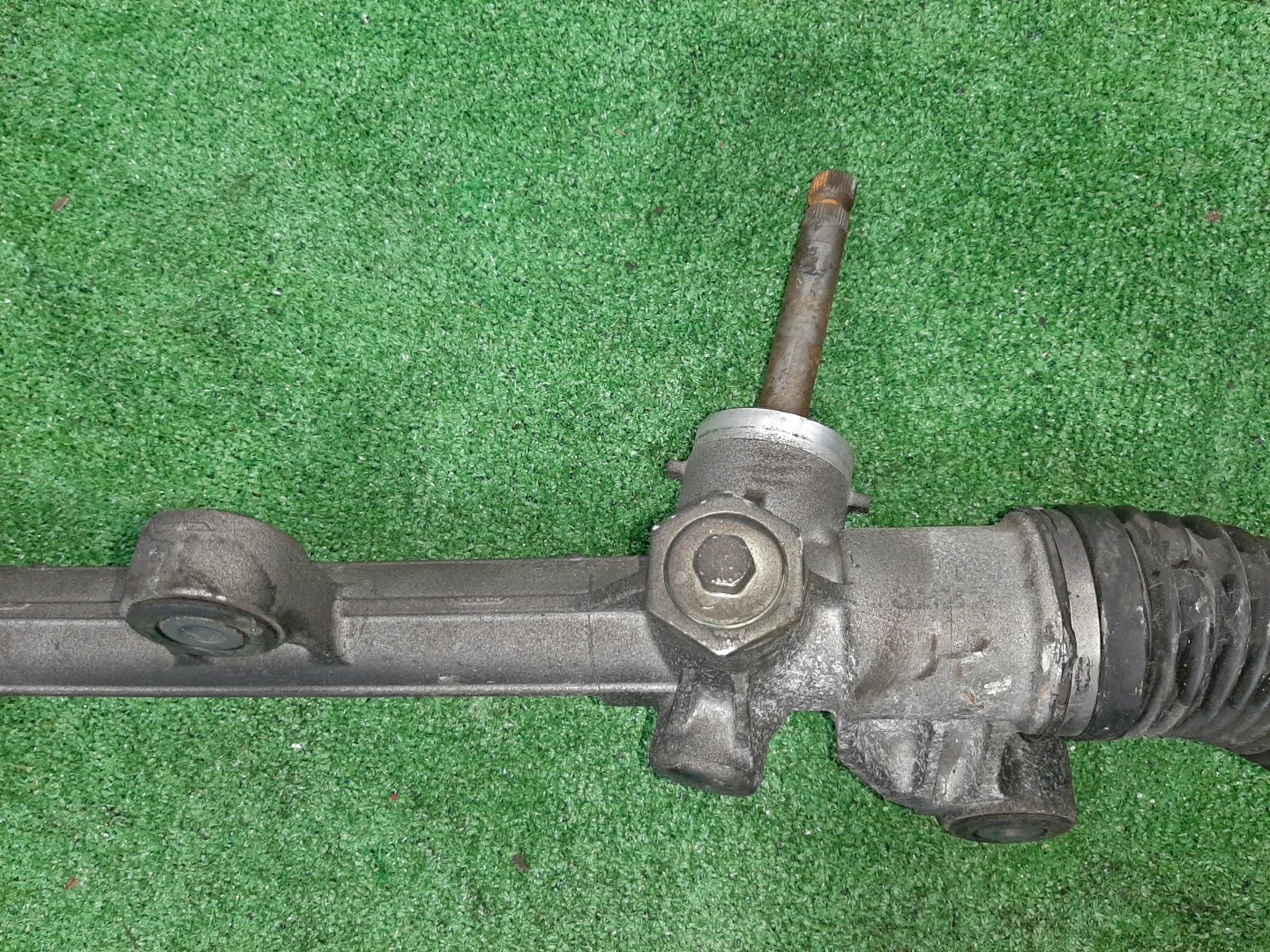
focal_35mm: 26
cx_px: 635
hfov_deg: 67.3
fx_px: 954
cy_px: 476
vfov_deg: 53.1
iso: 215
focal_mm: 3.93
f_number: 1.7
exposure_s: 1/50
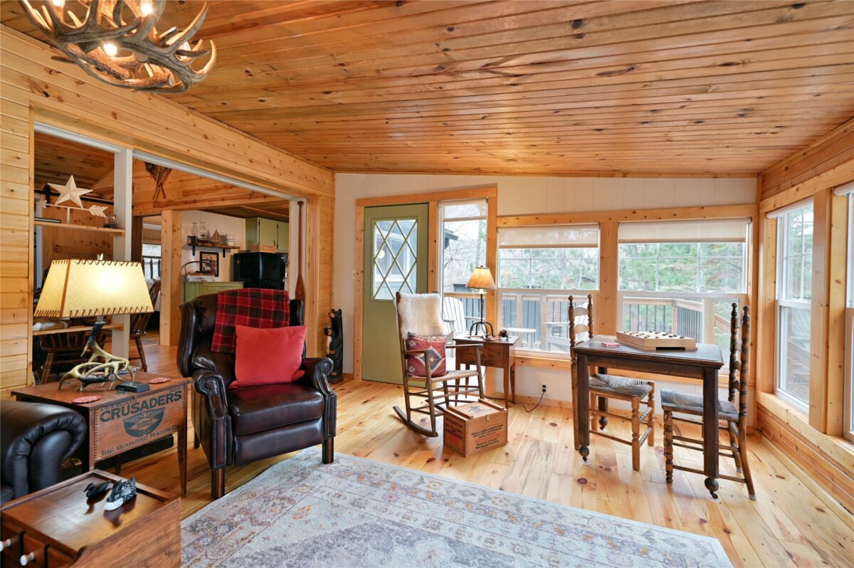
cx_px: 427
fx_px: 367
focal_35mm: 16
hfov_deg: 98.6
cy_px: 284
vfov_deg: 75.4
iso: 100
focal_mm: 15.5
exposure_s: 1/13
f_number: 5.6
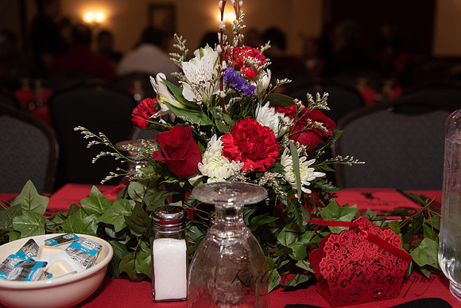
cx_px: 230
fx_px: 512
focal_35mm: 40
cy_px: 154
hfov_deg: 48.4
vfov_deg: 33.4
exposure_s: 1/200
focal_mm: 40
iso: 800
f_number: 4
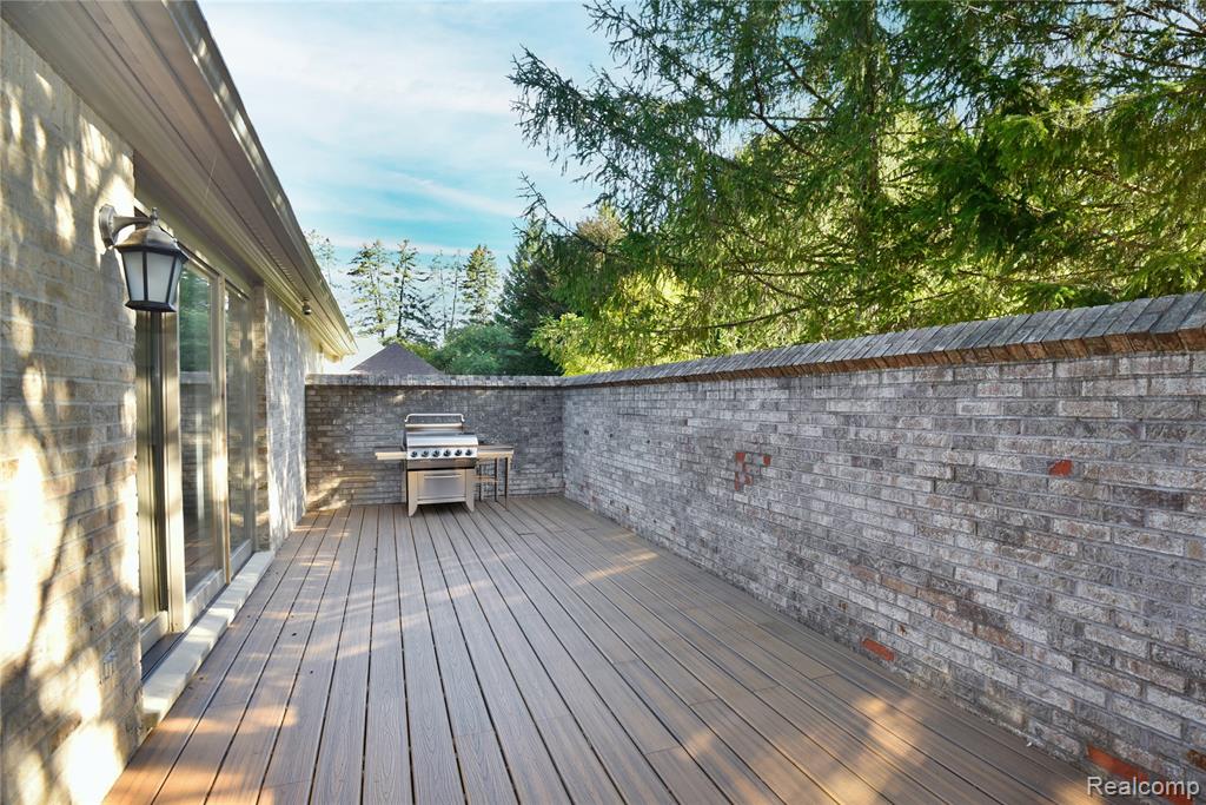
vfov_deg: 70.5
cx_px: 603
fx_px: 570
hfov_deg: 93.3
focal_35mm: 17
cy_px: 402
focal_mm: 17
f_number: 6.3
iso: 640
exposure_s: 1/160
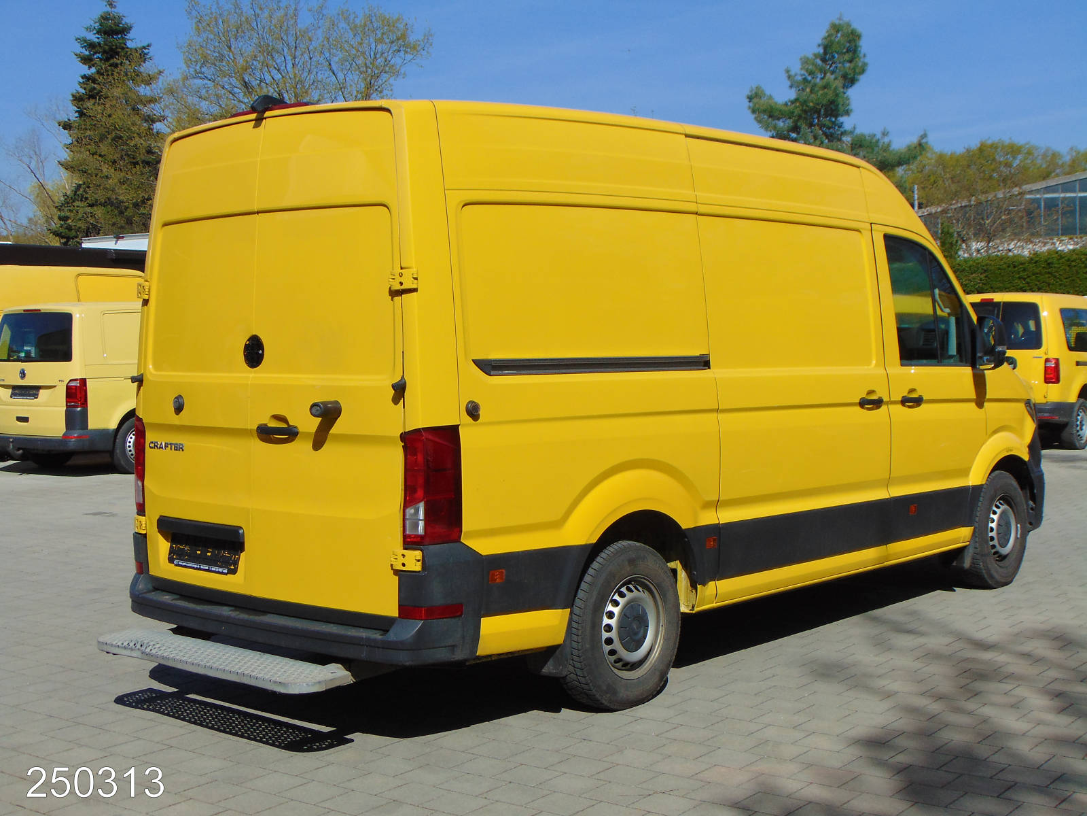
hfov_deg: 38.2
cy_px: 408
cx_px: 544
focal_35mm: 50
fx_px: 1570
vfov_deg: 29.1
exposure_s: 1/400
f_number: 9
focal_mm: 9
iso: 100
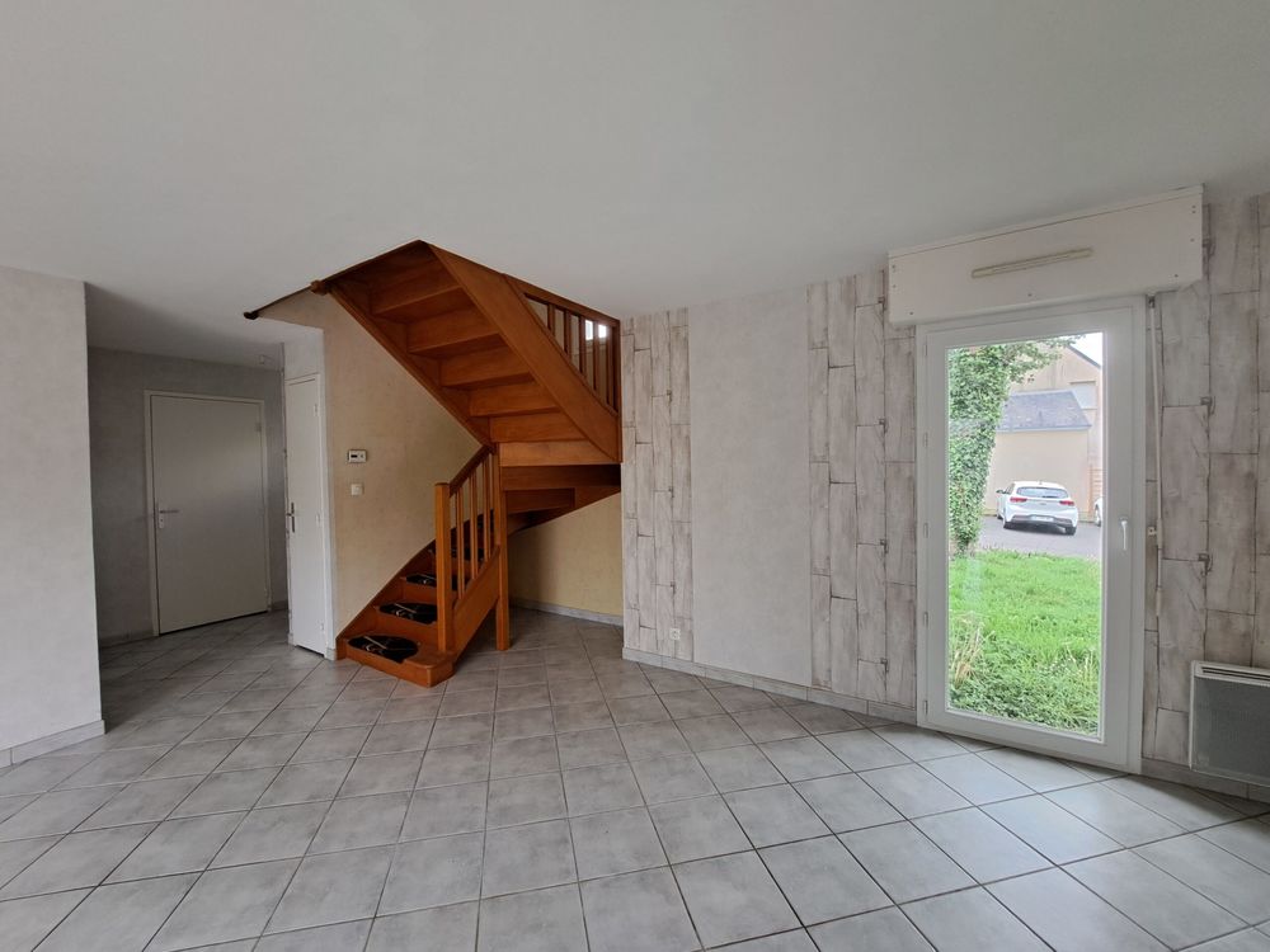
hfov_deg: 106.2
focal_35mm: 13
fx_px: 477
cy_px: 476
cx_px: 635
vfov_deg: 89.9
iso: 125
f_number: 2.2
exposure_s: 1/50
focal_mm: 1.74
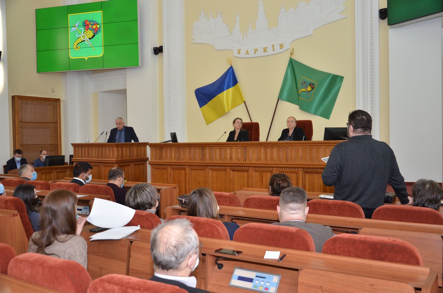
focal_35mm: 36
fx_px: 442
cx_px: 222
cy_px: 146
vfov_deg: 36.7
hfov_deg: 53.2
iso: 1000
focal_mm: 24
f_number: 4.5
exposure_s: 1/250
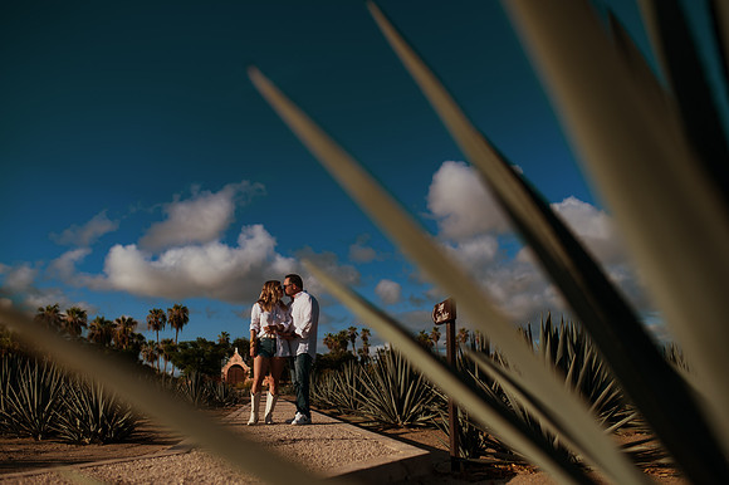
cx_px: 364
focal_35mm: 35
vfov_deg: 37.8
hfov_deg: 54.5
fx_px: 708
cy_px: 242
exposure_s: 1/5000
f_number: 2.2
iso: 64
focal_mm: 35
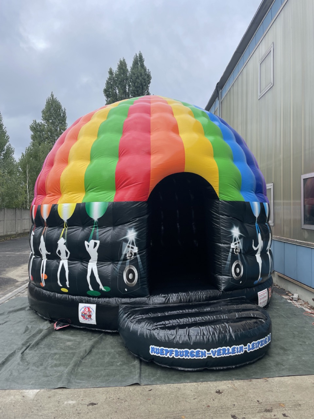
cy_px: 210
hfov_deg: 53.1
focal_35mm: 26
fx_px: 314
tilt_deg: +3.4
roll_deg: +0.7
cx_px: 157
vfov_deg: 67.3
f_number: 1.6
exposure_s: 1/1595
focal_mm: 4.2
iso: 32
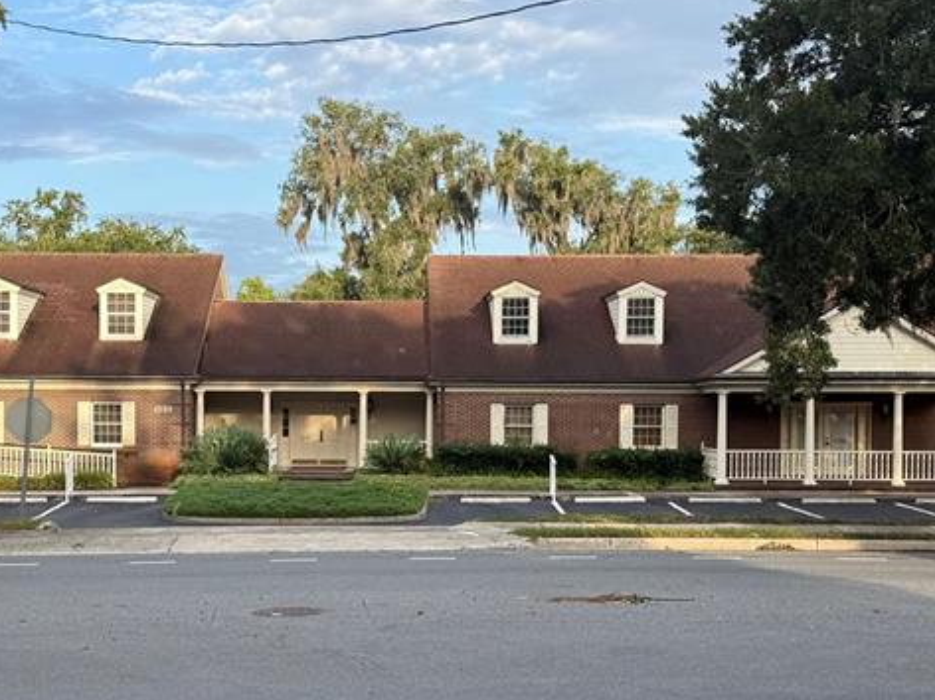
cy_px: 433
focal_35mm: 52
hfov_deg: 36.7
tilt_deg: -0.4
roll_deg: -1.0
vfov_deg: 27.9
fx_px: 1403
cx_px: 368
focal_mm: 6.76
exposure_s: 1/1106
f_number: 1.78
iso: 80
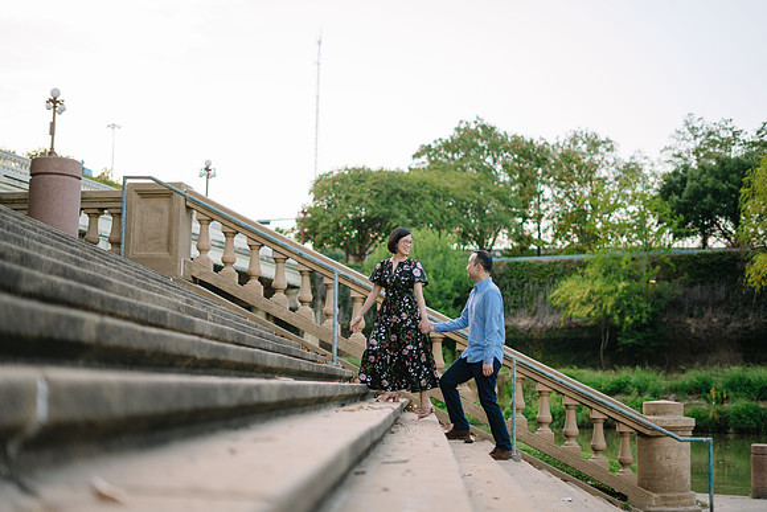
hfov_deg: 39.6
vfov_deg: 27.0
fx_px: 1065
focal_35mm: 50
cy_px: 256
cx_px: 384
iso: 640
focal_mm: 50
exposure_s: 1/640
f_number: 1.8
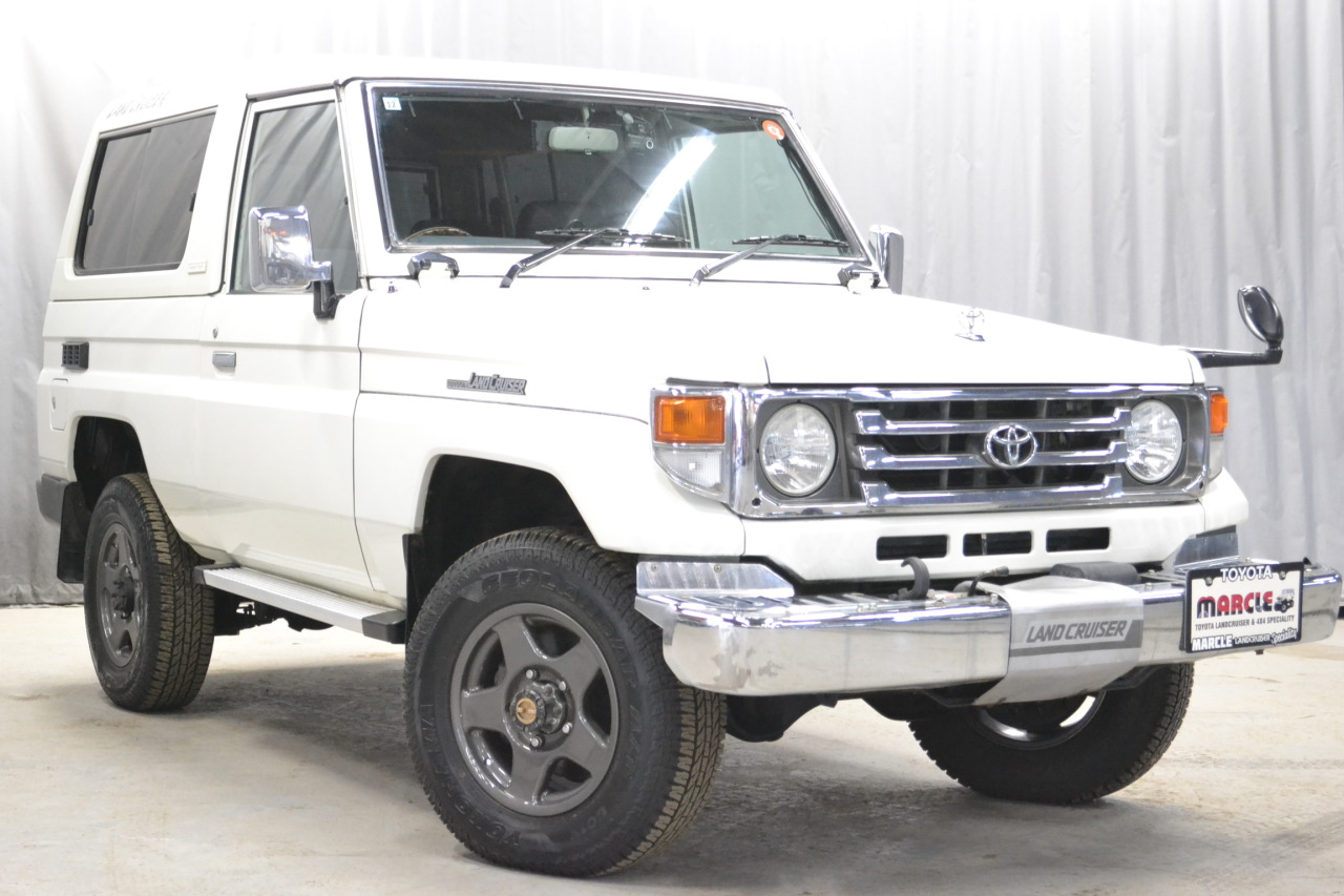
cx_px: 672
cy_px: 448
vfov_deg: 22.6
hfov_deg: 33.4
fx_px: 2240
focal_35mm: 60
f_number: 5.3
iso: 3200
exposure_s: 1/40
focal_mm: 40
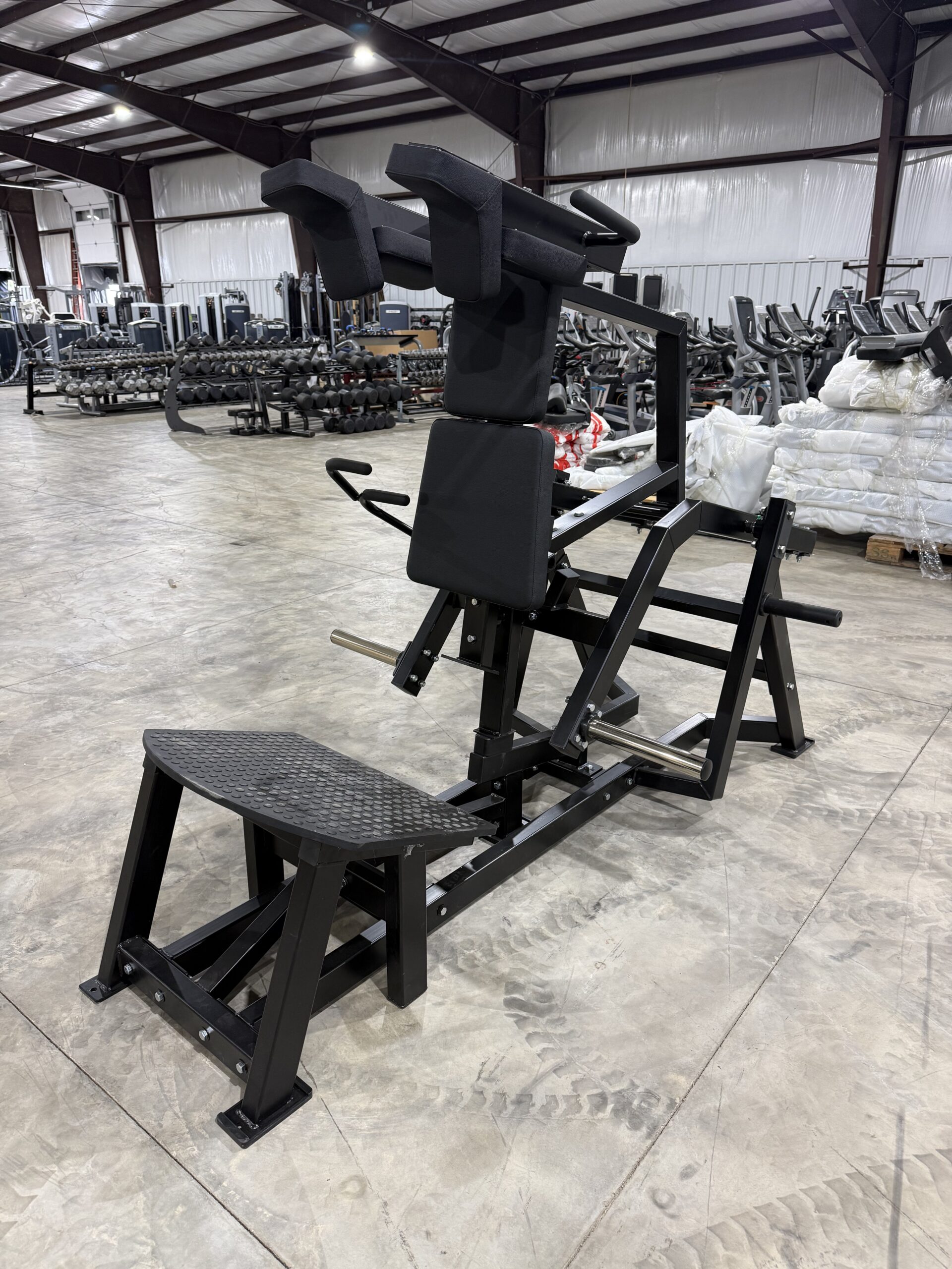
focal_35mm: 24
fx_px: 880
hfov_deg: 56.8
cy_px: 634
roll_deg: -0.4
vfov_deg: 71.6
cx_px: 476
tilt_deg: -19.1
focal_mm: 6.76
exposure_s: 1/60
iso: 125
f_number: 1.78
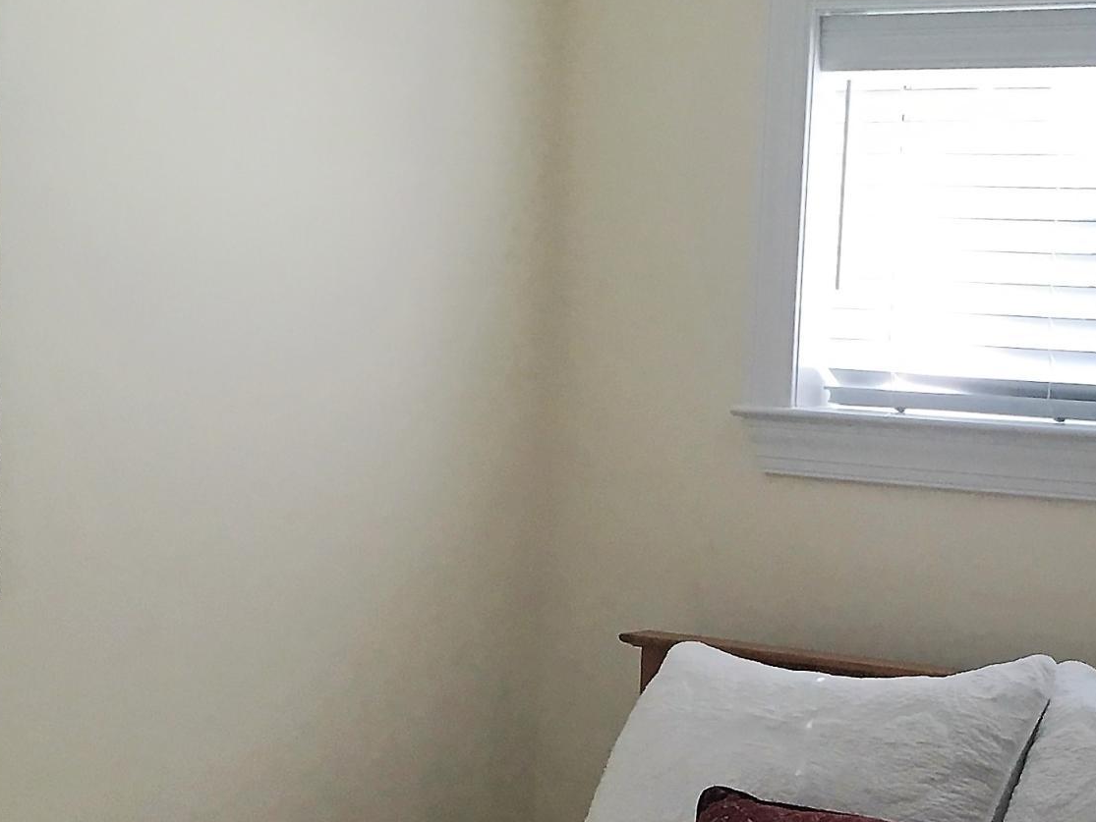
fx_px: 2470
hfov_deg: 24.9
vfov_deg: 18.3
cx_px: 690
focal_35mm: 78
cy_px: 874
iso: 32
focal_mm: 4.15
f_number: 2.2
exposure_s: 1/30
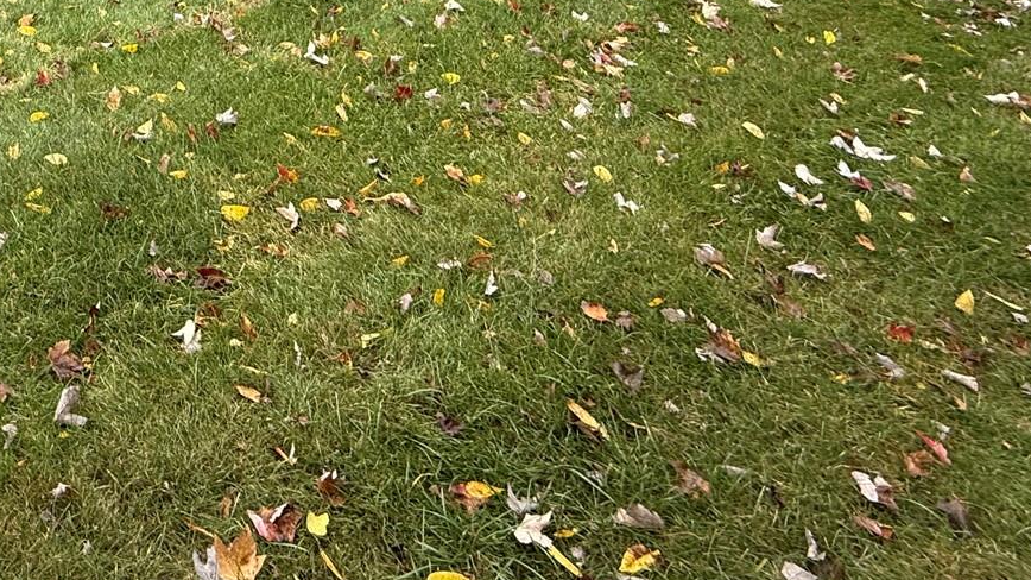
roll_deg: +1.0
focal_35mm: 36
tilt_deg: -5.3
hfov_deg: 47.6
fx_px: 984
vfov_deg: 27.2
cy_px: -187
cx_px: 42
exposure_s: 1/297
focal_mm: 2.22
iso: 64
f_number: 2.2
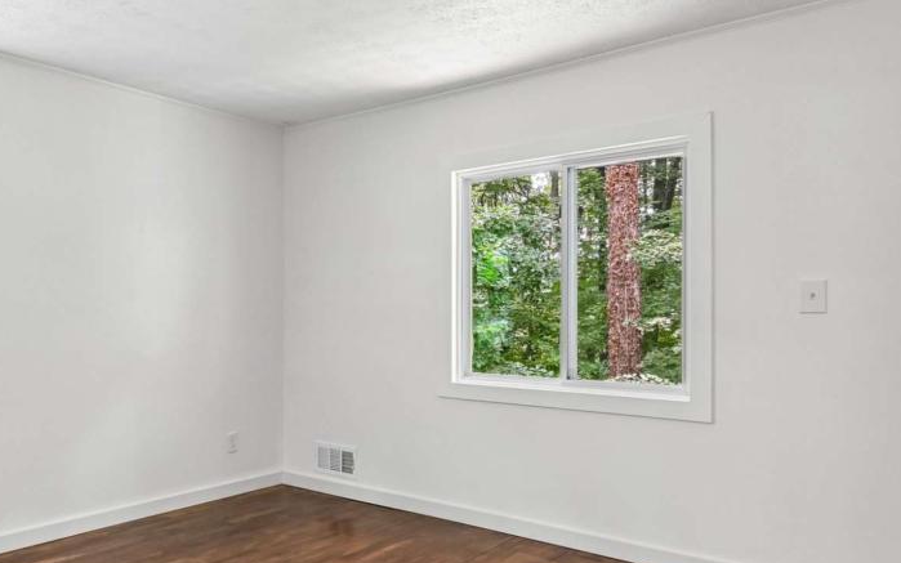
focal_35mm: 28
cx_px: 281
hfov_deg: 64.3
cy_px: 309
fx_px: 688
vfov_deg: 44.5
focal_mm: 16
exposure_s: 1/8
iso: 400
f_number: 8
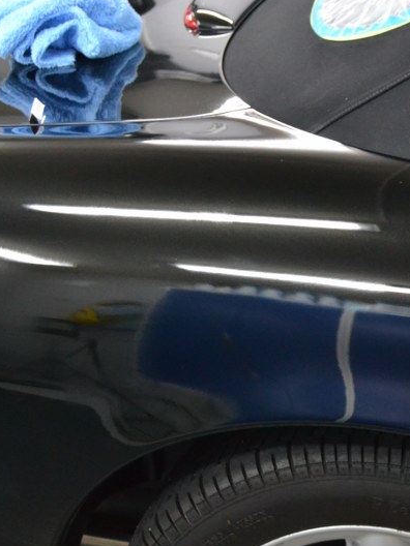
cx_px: 260
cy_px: 274
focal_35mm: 83
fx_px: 1311
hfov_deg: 17.7
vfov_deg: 23.6
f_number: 4.8
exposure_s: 1/60
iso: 2800
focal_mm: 38
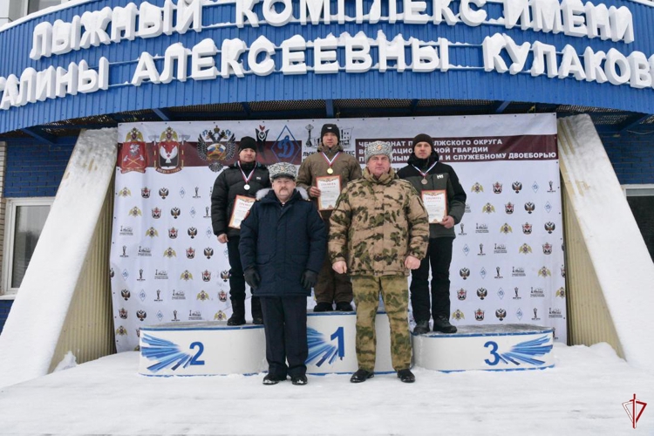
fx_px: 545
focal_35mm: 30
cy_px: 218
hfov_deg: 61.9
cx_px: 327
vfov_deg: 43.6
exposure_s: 1/500
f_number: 11
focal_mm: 30
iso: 12800
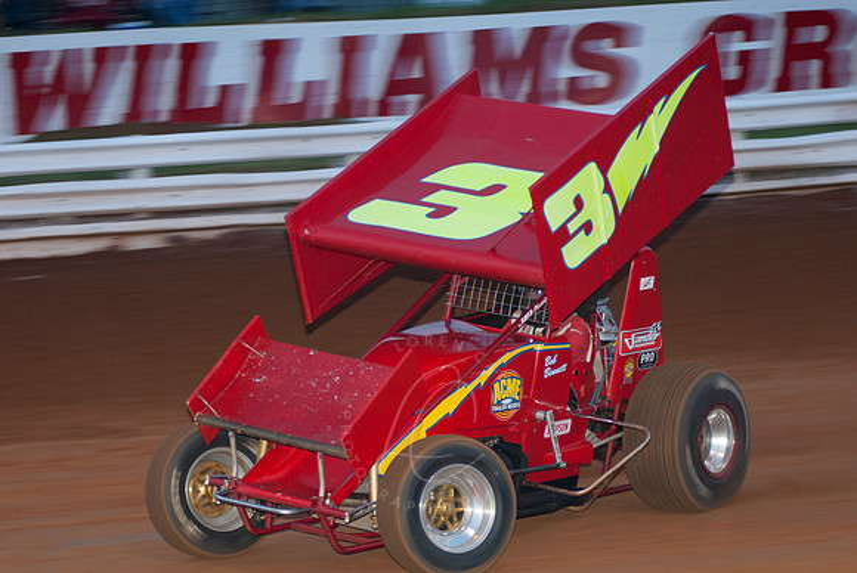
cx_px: 428
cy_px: 286
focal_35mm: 142
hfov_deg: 14.4
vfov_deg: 9.7
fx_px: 3396
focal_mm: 95
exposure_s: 1/320
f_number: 3.2
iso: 250
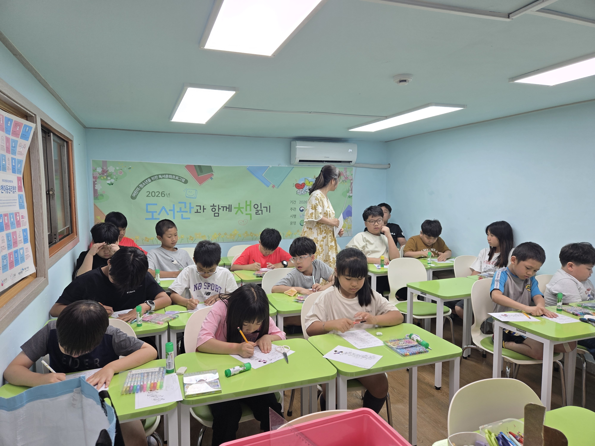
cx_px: 298
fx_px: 395
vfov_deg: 58.9
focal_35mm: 23
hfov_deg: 73.9
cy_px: 223
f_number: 1.8
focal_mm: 5.4
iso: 50
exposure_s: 1/120
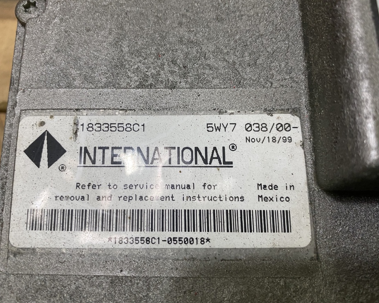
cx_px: 177
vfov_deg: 51.5
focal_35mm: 28
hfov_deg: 62.2
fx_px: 314
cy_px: 151
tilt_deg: -77.3
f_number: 1.8
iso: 125
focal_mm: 4.25
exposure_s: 1/60
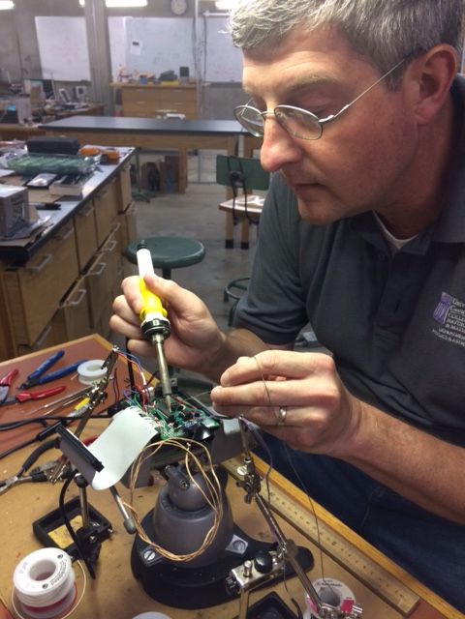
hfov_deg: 48.2
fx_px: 519
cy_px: 310
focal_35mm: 29
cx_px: 232
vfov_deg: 61.7
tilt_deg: -27.3
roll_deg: +2.0
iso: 125
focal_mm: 4.15
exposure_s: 1/30
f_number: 2.2
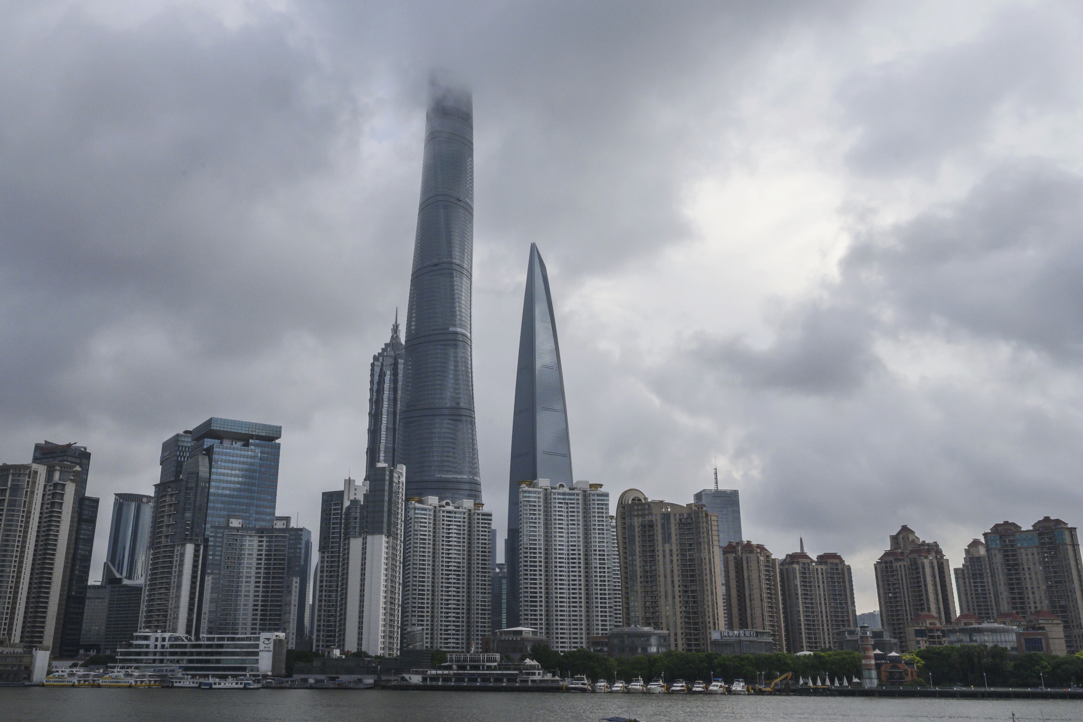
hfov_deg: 55.7
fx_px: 1023
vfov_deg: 38.8
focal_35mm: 34
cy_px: 302
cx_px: 481
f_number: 18
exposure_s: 1/400
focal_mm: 25
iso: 400
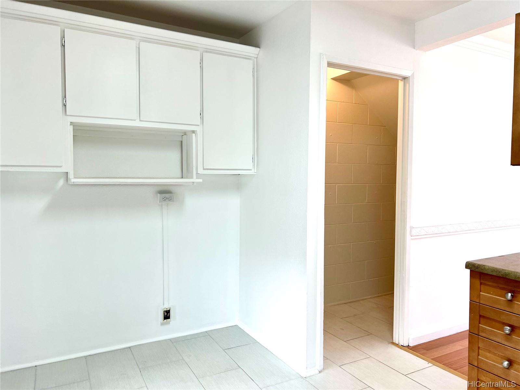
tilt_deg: -2.9
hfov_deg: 67.3
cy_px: 195
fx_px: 391
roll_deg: -0.5
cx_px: 260
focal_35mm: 26
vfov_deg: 53.1
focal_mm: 5.7
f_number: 1.5
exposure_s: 1/120
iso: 50
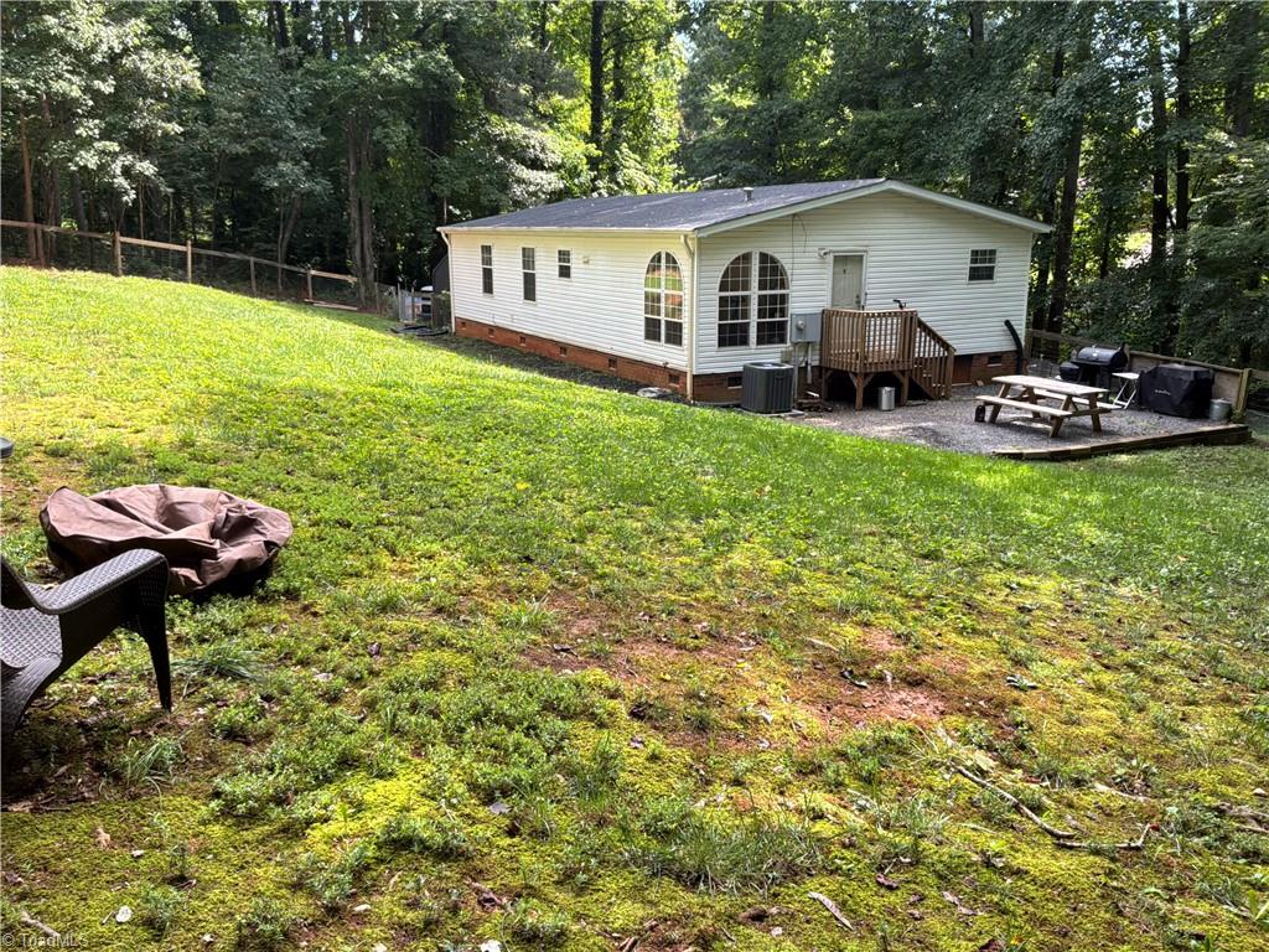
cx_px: 634
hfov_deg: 63.4
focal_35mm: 28
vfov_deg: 49.7
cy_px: 476
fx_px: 1026
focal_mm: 3
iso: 20
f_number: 1.8
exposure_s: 1/190
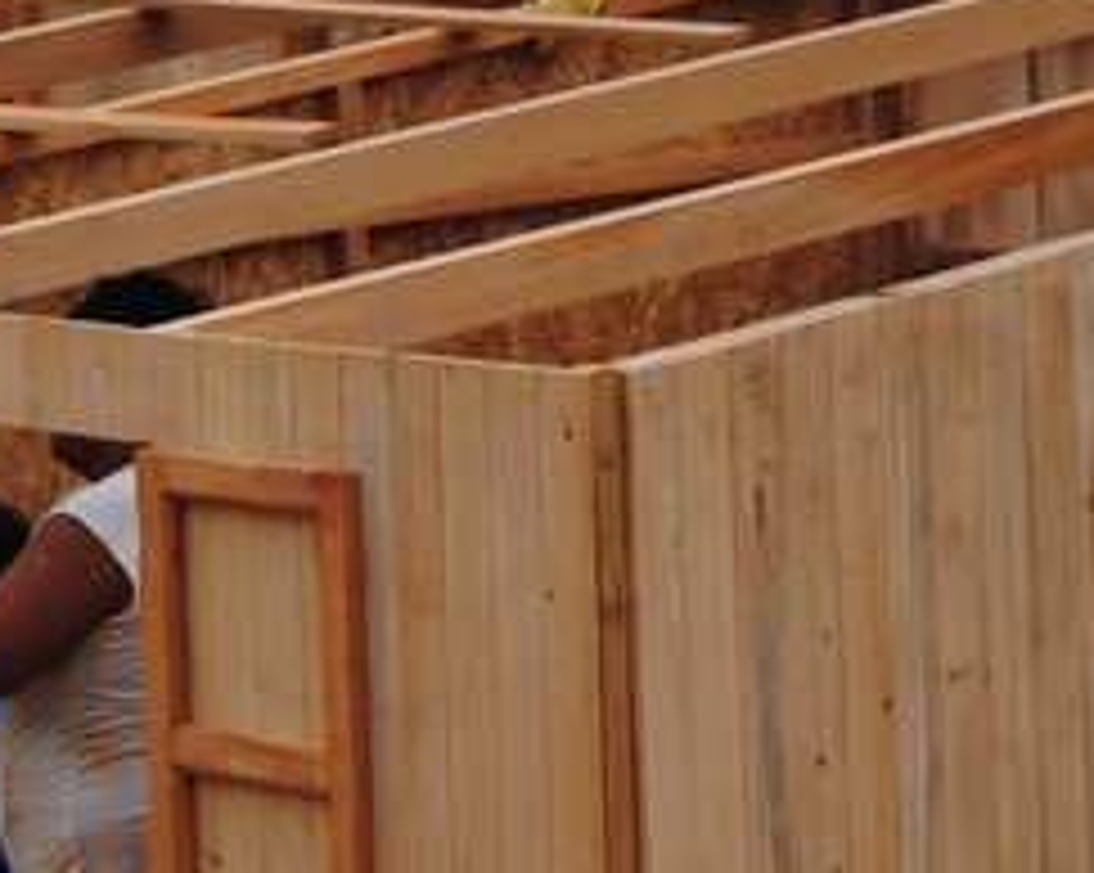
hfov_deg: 9.0
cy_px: 146
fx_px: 6923
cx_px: -59
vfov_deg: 7.2
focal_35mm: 214
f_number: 8
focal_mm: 36
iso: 100
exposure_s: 1/250
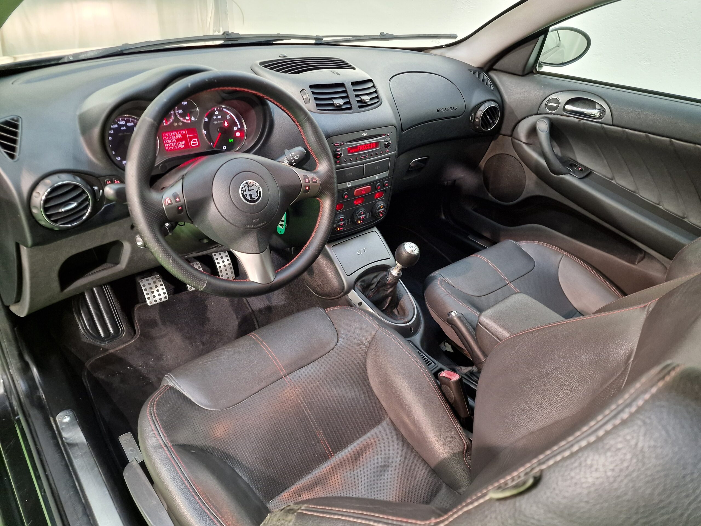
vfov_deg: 58.9
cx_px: 350
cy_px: 263
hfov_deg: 73.9
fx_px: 466
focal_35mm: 23
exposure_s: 1/33
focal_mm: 6.4
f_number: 1.8
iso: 500
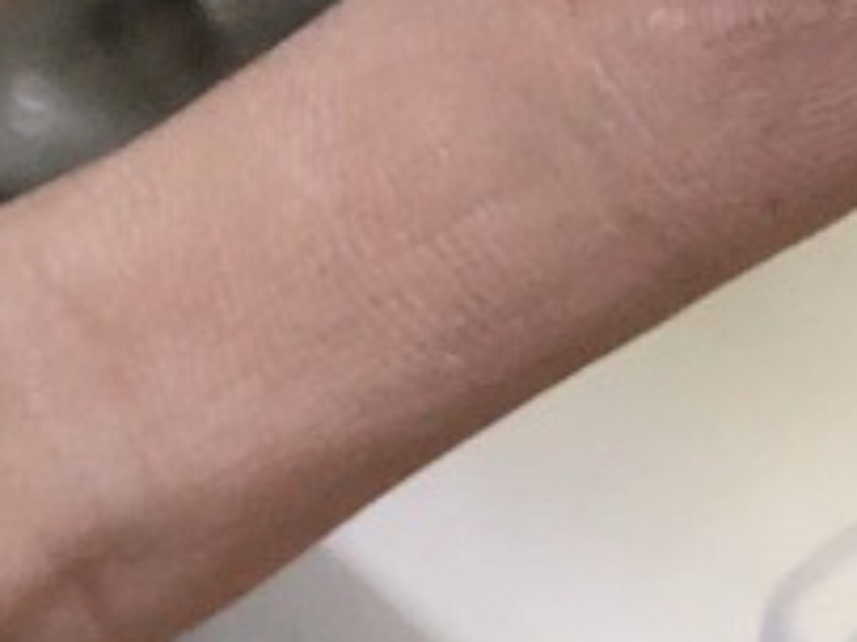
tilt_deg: -56.7
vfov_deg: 7.5
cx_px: -2077
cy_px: 245
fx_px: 4924
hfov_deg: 7.9
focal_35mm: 199
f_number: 1.8
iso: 25
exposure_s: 1/40
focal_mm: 4
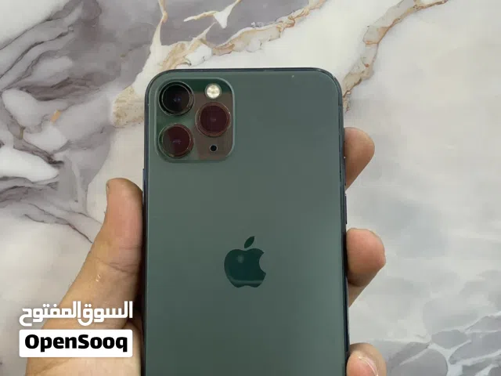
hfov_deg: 67.3
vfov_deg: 53.1
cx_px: 250
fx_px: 376
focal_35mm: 26
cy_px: 188
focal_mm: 4.2
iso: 125
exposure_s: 1/100
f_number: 1.6
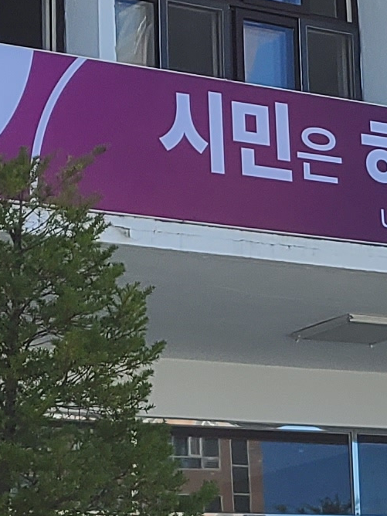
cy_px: 145
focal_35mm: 157
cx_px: 541
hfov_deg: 9.3
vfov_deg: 12.6
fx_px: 2340
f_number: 1.8
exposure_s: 1/1350
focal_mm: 4.25
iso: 50
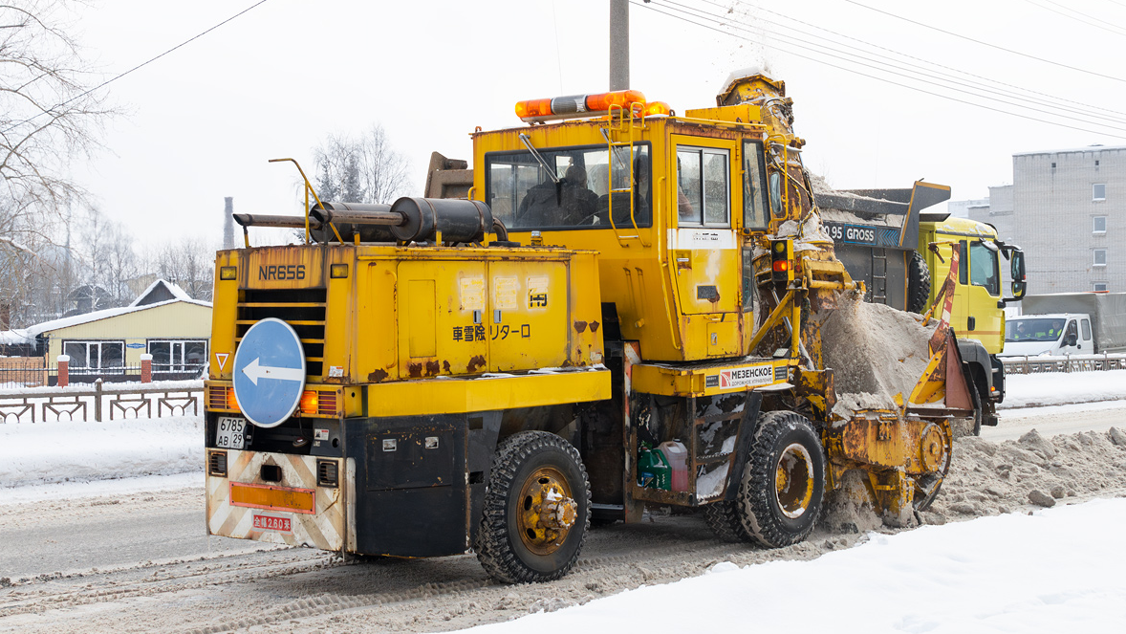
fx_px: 1433
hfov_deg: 42.9
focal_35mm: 48
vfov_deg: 24.9
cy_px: 287
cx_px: 559
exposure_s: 1/320
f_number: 7.1
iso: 400
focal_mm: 30
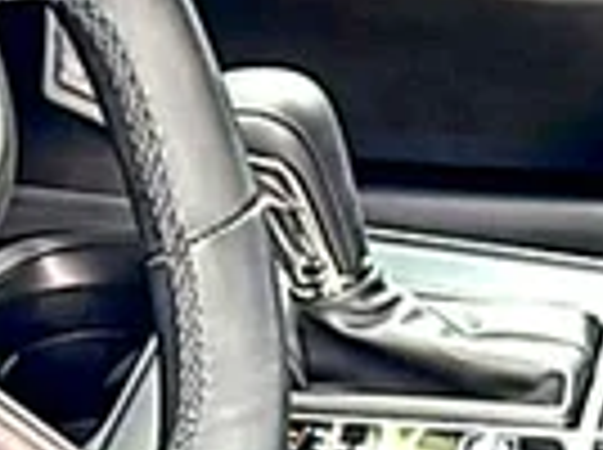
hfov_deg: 14.1
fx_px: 2278
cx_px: 900
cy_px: 367
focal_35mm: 131
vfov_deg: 11.2
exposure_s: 1/49
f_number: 1.78
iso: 64
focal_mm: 6.86
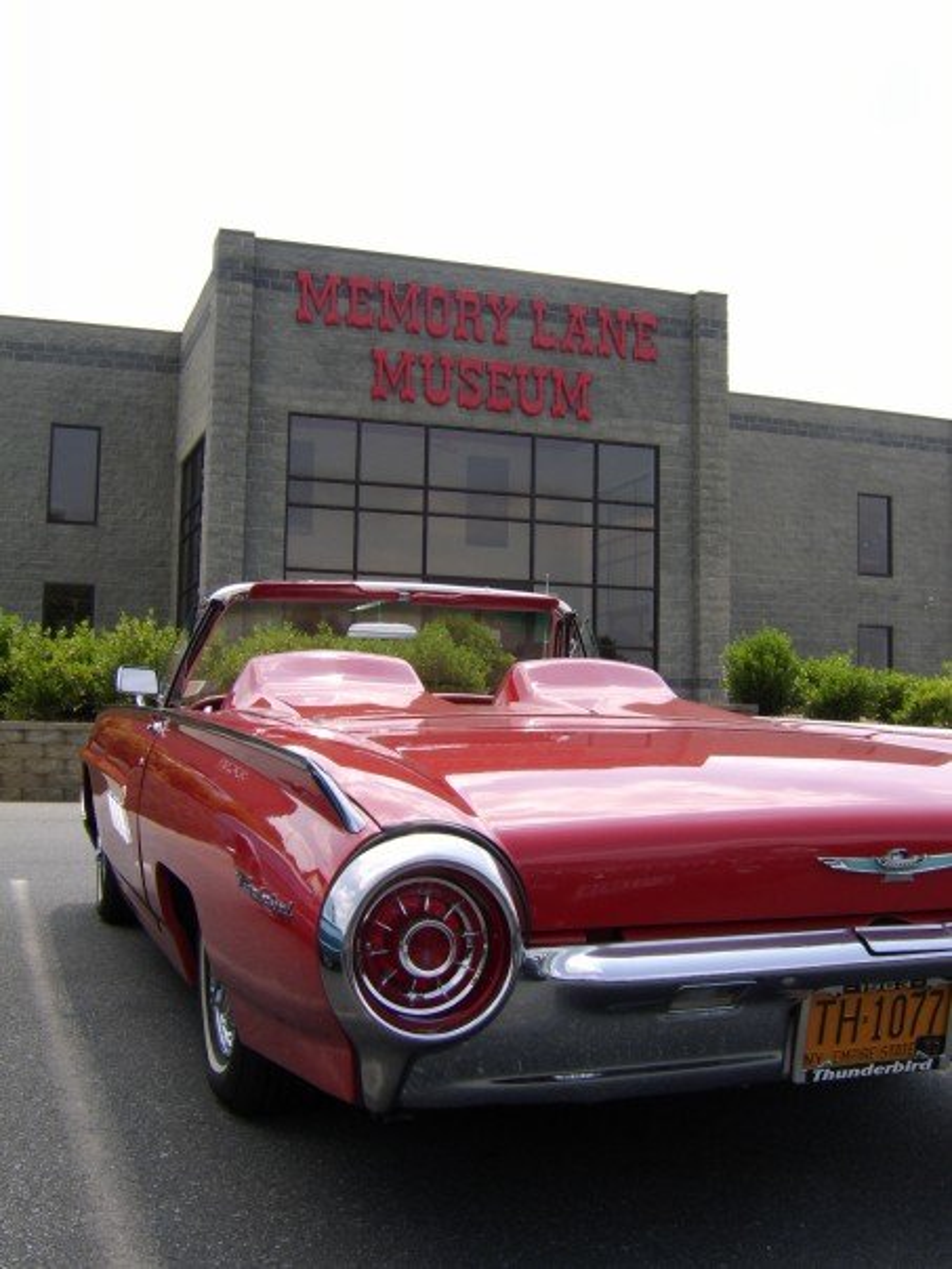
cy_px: 634
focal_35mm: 31
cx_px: 476
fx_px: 1137
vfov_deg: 58.4
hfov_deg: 45.4
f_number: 5.6
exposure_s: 1/176
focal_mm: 8.13
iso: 71
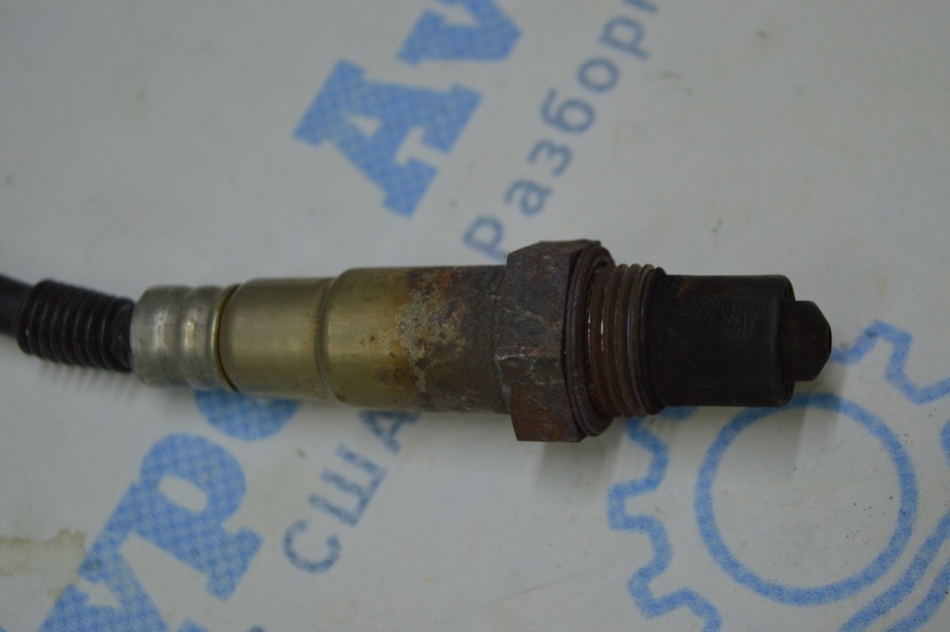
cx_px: 475
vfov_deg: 19.7
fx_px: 1819
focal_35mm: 69
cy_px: 316
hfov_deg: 29.3
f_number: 5
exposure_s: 1/125
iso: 400
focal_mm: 46
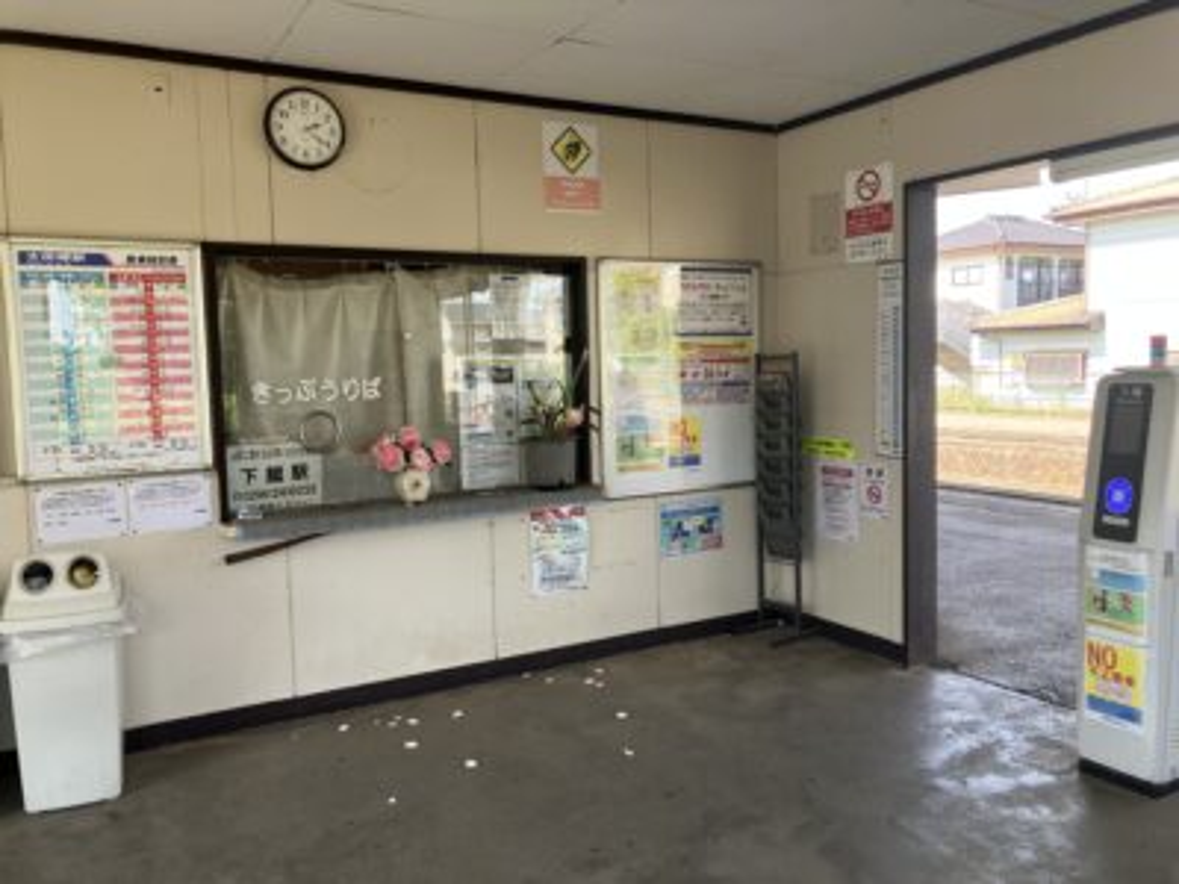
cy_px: 442
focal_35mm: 28
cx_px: 590
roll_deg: +1.2
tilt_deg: -4.2
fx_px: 954
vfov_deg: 49.7
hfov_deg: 63.4
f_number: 1.8
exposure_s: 1/153
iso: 40
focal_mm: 3.99
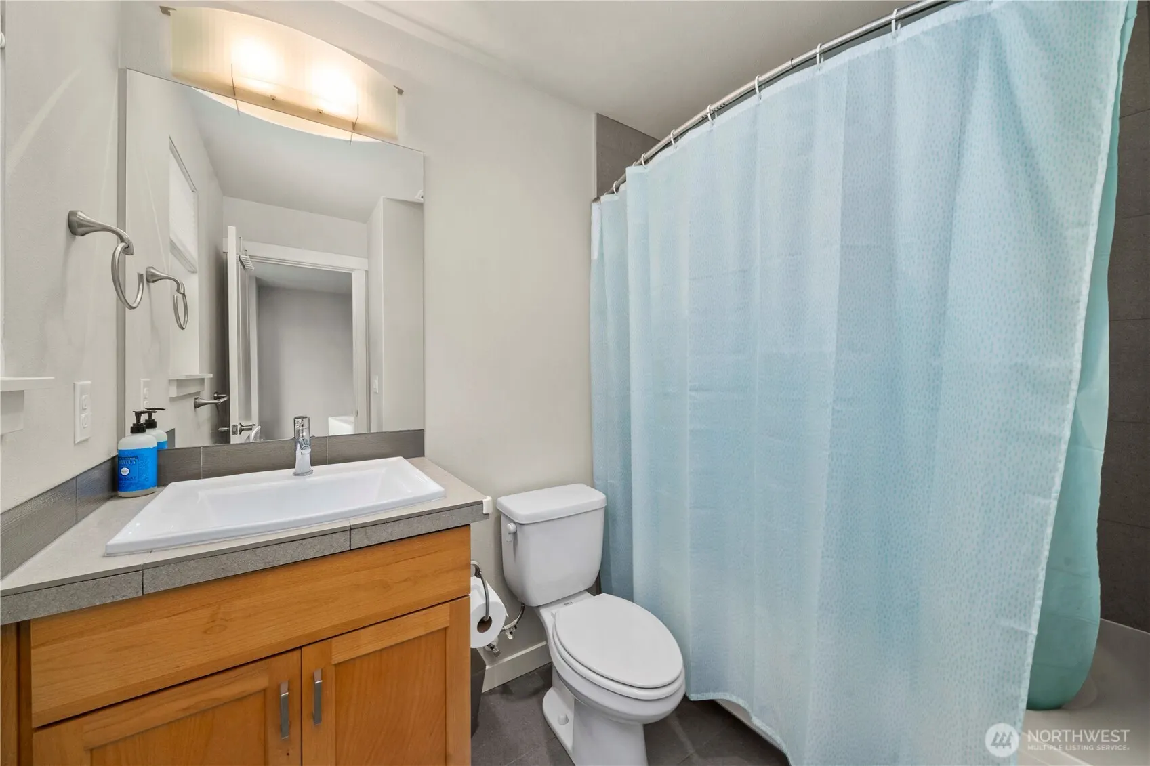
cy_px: 383
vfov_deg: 90.0
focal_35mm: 12
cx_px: 575
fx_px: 383
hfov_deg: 112.6
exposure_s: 1/60
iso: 400
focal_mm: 12
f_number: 9
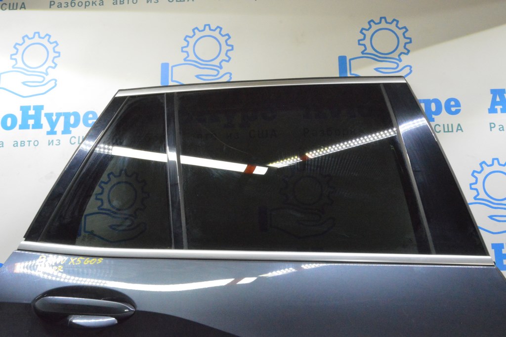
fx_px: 548
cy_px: 168
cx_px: 253
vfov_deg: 34.2
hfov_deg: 49.6
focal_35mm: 39
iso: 6400
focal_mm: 26
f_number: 20
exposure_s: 1/20
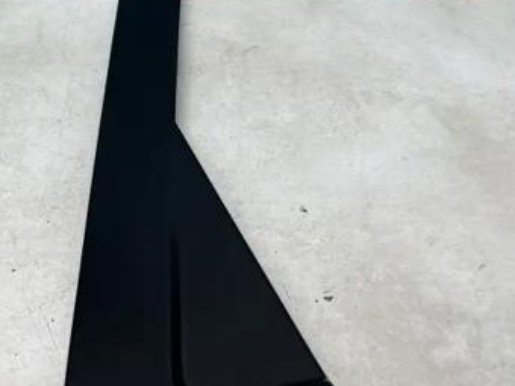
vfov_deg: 29.4
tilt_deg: -41.5
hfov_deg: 37.8
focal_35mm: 49
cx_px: 120
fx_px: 729
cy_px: 124
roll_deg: +2.3
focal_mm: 4.2
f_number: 1.6
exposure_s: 1/100
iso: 64
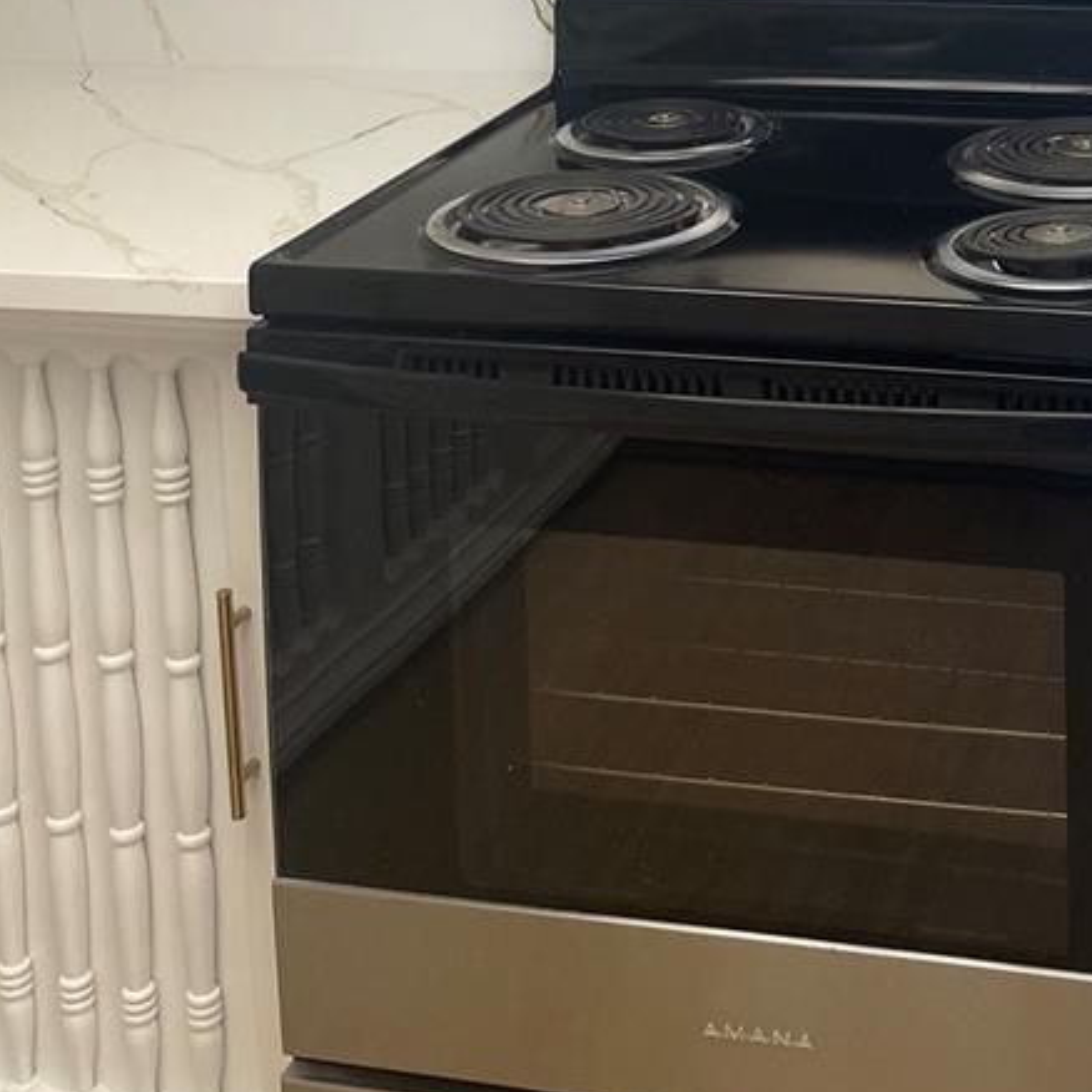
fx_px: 2248
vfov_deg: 24.5
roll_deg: +2.2
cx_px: 992
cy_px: -249
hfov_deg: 26.4
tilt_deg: -5.6
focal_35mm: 63
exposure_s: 1/120
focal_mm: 4.2
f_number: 1.6
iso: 64
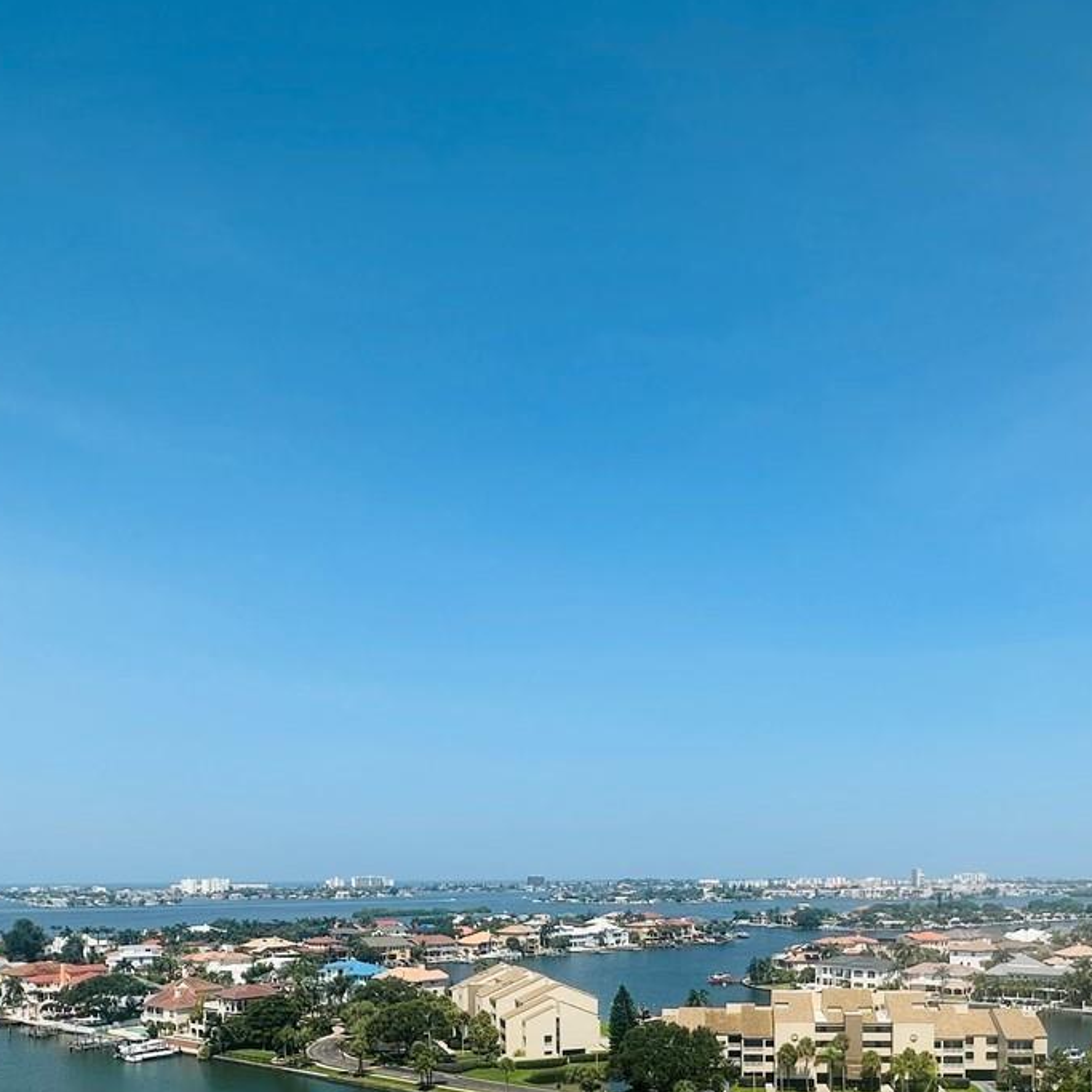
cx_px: 668
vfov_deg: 50.9
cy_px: 926
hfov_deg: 55.1
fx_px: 1035
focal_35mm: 29
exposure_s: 1/2618
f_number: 2.2
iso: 50
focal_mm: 2.22
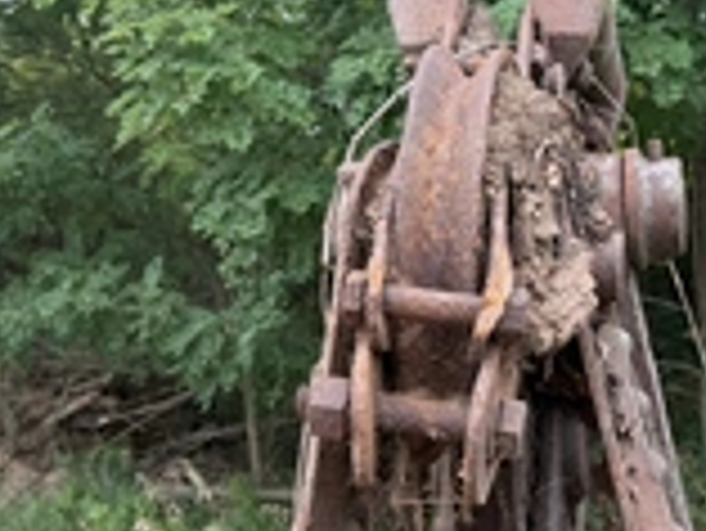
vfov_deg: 24.0
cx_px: 535
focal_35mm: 61
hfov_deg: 31.1
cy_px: 328
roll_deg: -1.0
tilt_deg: -9.3
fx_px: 1245
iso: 100
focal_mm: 6.76
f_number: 1.78
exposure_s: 1/677
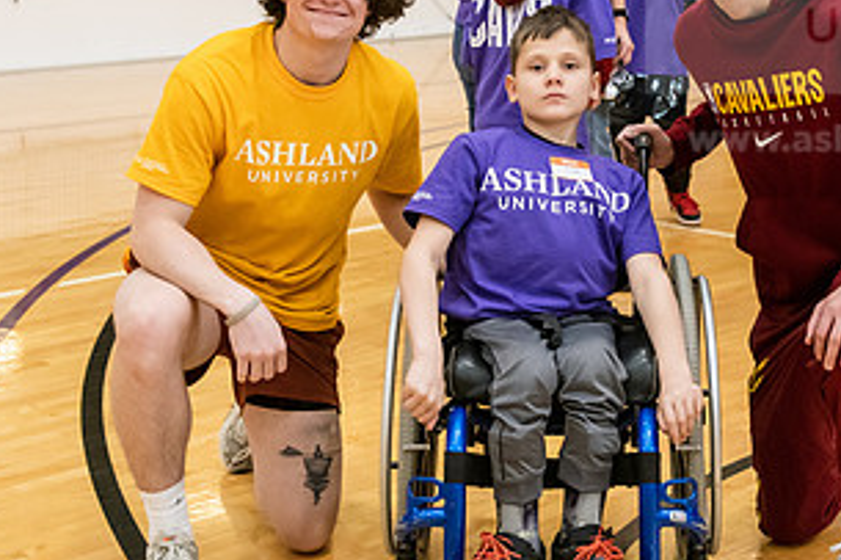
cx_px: 563
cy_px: 197
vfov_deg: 17.0
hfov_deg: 25.2
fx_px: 1868
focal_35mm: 80
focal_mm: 42
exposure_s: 1/200
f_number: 4
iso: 2000
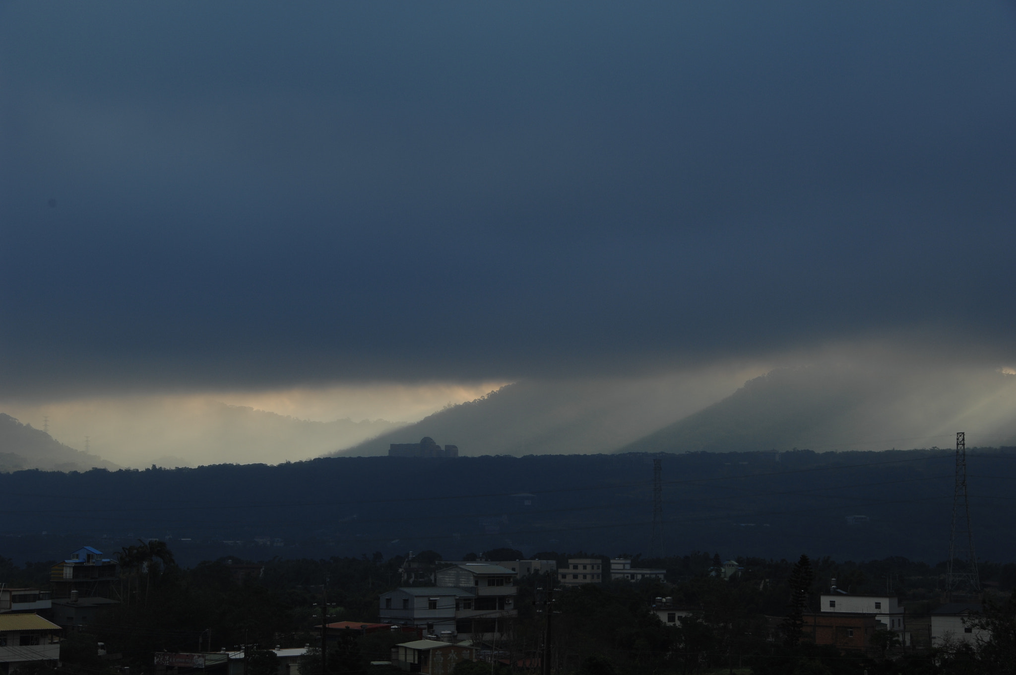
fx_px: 2621
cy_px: 338
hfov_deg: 21.9
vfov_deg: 14.7
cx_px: 508
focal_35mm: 93
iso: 100
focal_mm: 62
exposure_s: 1/80
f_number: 11
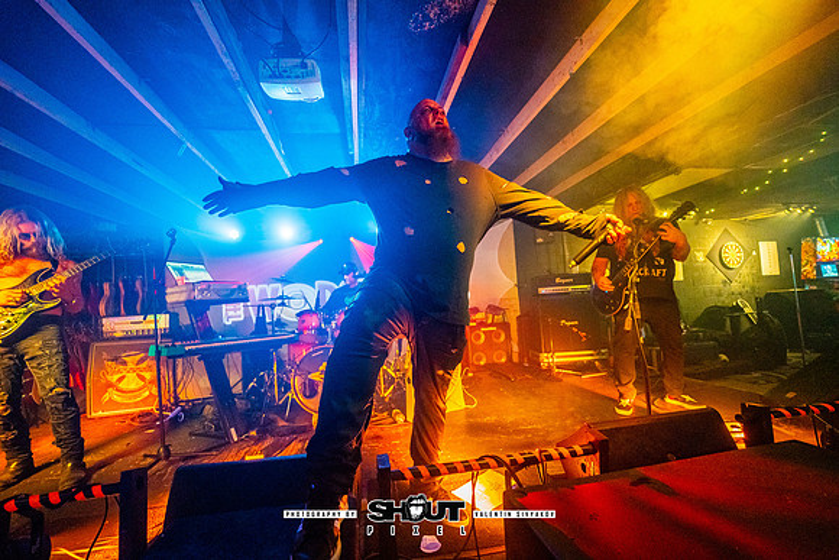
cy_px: 280
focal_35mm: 14
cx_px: 420
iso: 4000
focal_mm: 14
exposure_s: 1/160
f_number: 2.8
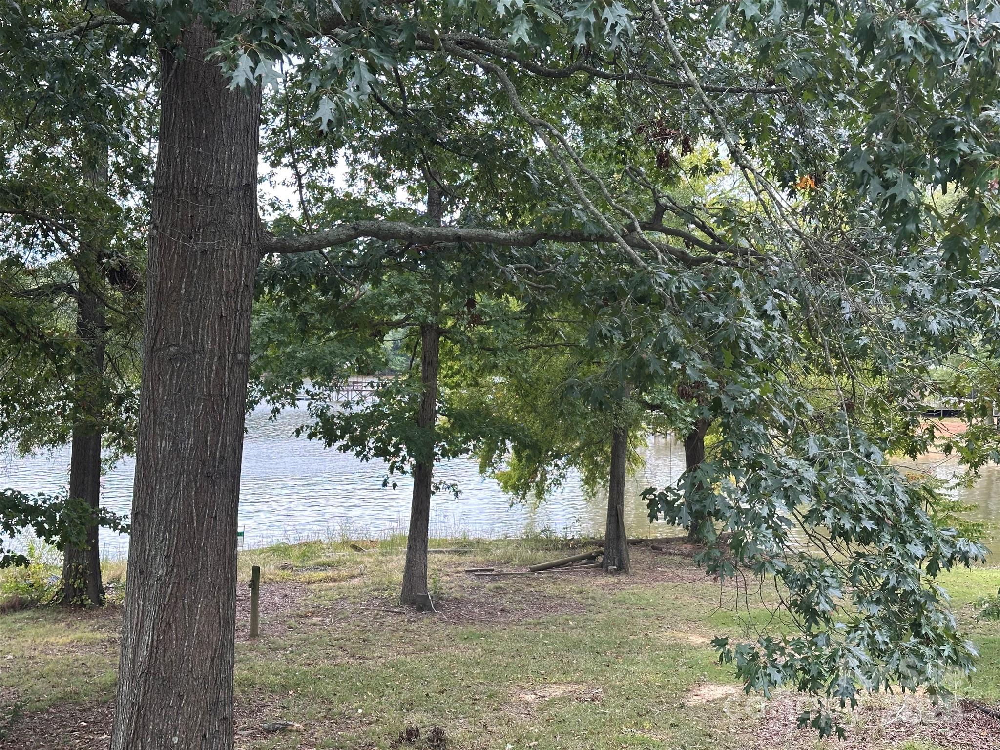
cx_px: 500
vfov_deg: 30.3
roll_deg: -0.1
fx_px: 1387
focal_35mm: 48
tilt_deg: -0.2
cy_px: 375
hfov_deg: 39.7
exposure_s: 1/364
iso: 64
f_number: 1.78
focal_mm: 6.86
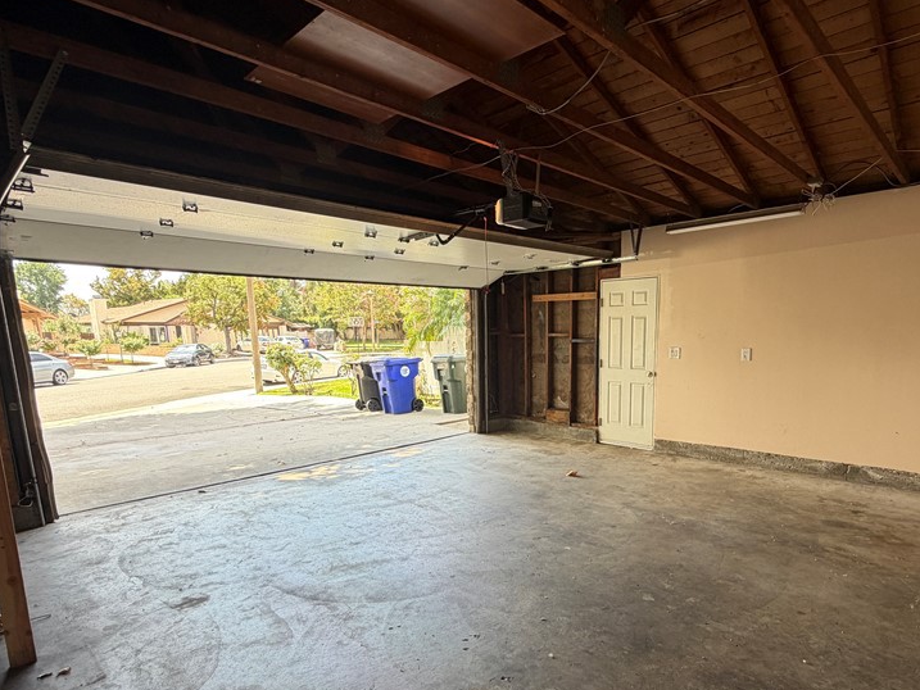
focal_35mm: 20
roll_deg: +0.4
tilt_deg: -9.8
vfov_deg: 65.2
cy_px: 421
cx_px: 531
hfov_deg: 81.2
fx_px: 532
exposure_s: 1/121
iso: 64
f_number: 2.2
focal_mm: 2.22
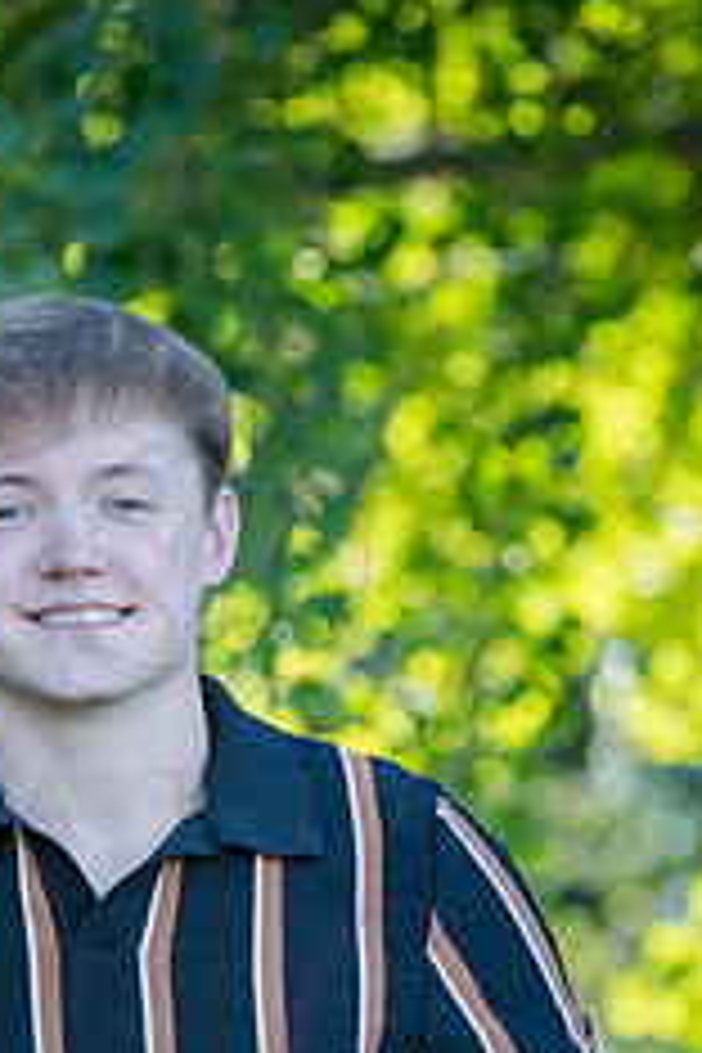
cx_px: 176
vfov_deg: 5.3
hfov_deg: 3.6
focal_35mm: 385
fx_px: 11260
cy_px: 968
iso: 800
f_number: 7.1
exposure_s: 1/320
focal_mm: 200
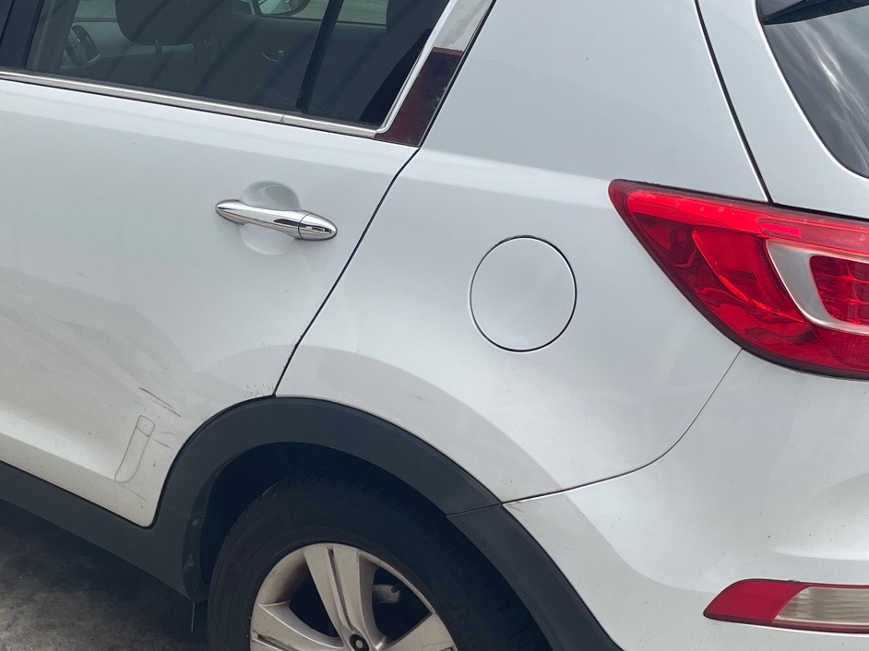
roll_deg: -3.8
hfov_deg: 36.1
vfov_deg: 27.5
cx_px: 363
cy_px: 301
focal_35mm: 53
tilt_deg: -17.7
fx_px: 1330
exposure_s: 1/2618
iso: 32
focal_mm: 4.2
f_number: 1.6
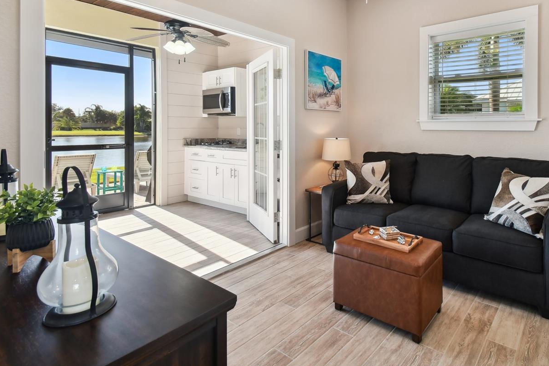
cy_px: 132
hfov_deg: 82.6
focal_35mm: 20
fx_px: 305
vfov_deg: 60.9
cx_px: 339
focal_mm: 10
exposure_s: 1/8
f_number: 7.1
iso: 100
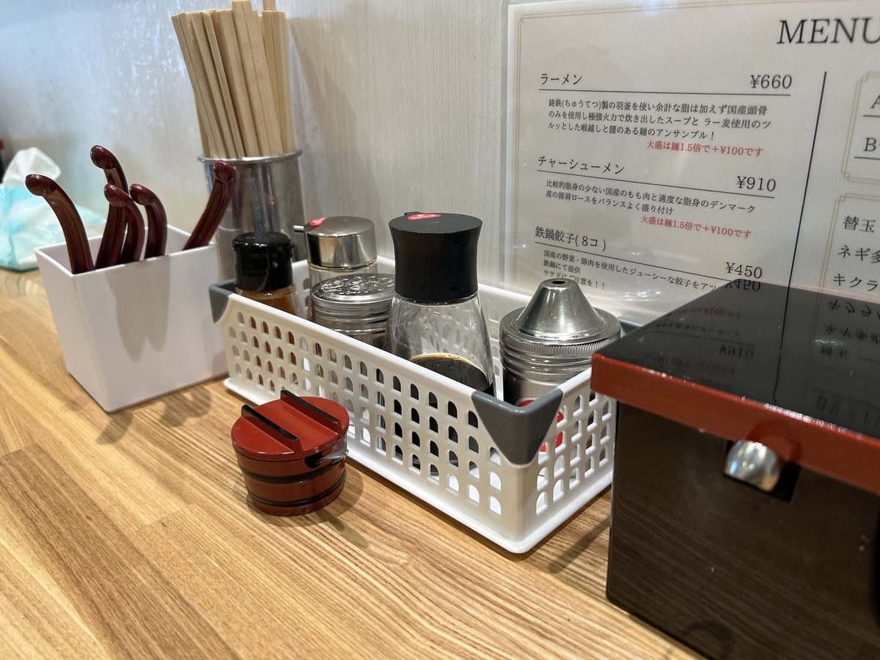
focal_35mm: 26
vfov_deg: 53.1
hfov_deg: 67.3
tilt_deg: -22.1
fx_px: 661
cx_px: 440
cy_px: 330
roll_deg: +1.6
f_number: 1.5
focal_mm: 5.7
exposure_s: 1/120
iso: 125
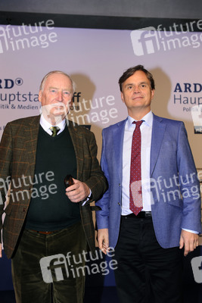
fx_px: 404
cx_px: 101
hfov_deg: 28.1
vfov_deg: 41.1
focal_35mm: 48
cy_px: 152
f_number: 4
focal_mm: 48
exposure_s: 1/250
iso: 800
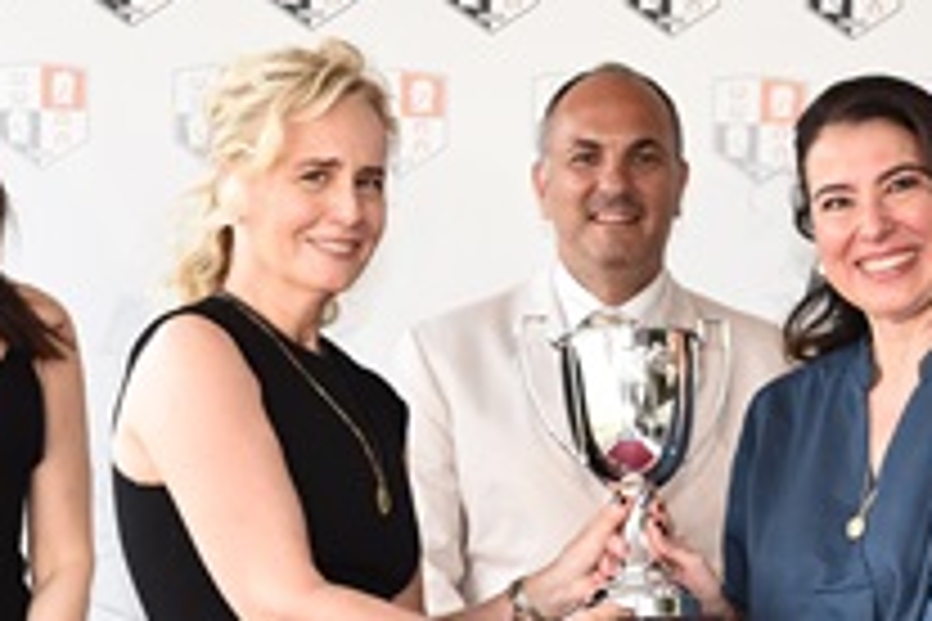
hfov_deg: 12.3
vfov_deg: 8.2
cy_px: 567
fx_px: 4323
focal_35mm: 167
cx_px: 599
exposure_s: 1/200
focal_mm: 45
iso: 800
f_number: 4
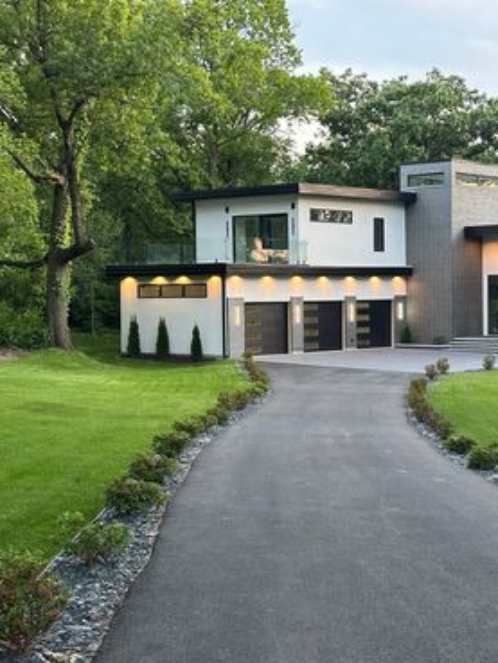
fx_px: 1246
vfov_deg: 29.8
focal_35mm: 65
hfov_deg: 22.3
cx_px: 396
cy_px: 335
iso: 160
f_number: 1.78
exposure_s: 1/60
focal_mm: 6.86
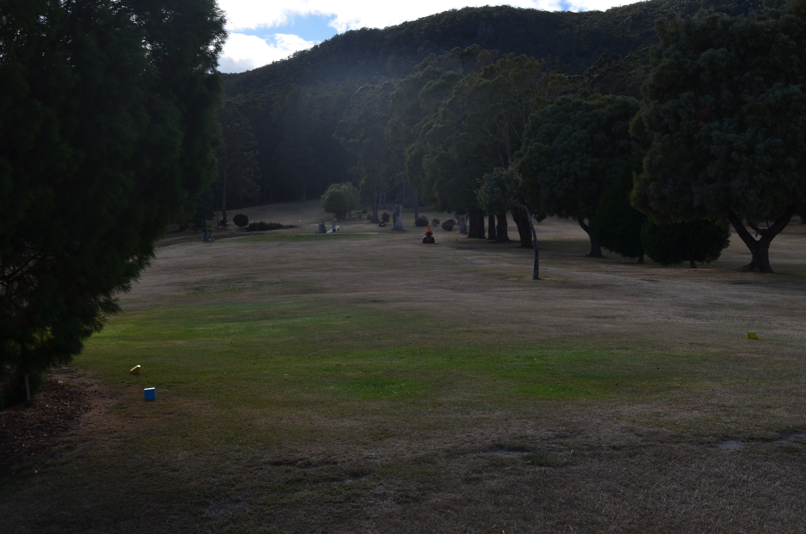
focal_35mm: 45
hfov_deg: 43.7
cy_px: 267
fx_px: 1005
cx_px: 403
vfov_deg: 29.7
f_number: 8
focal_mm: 30
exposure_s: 1/250
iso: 100
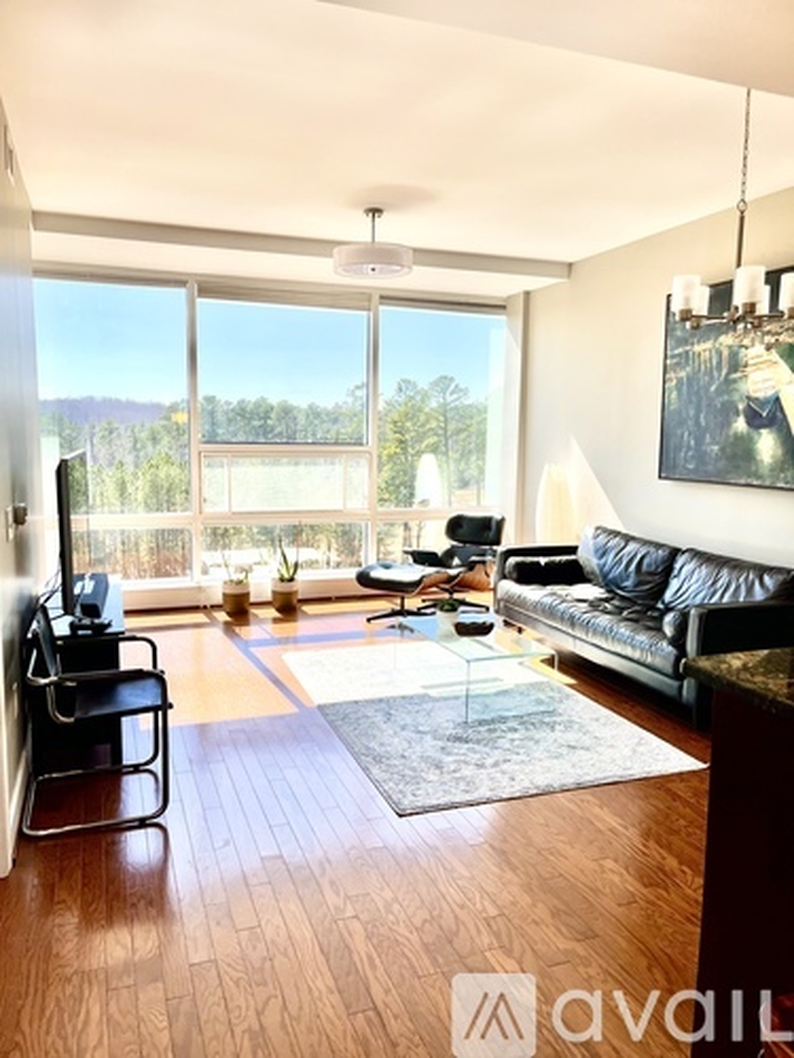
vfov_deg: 67.3
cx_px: 397
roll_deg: -0.2
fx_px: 795
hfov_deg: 53.1
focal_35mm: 26
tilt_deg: -6.6
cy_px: 529
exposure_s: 1/459
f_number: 1.6
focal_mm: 5.1
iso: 50
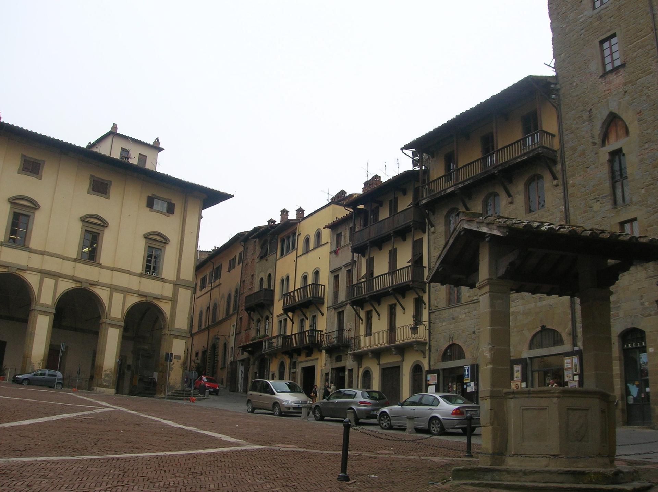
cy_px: 246
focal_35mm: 34
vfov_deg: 41.7
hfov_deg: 54.0
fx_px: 646
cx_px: 329
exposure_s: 1/85.6
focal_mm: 5.7
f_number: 4.9
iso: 50
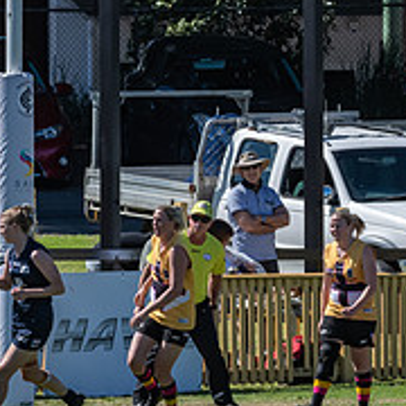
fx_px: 11690
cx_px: 211
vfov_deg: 2.0
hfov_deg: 2.0
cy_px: 329
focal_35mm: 881
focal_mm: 210
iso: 800
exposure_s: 1/2000
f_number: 10
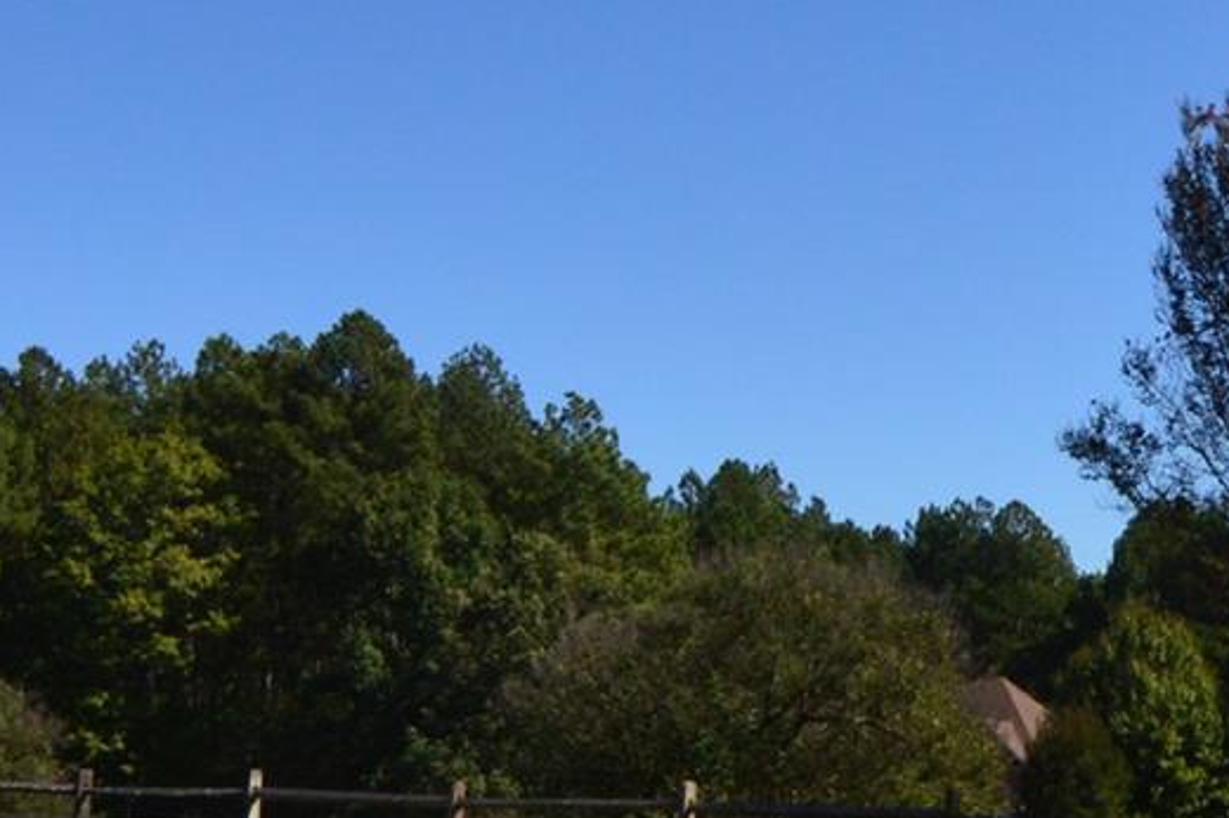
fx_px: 2216
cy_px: 467
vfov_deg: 20.9
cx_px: 960
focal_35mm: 65
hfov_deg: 30.3
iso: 400
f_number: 11
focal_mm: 11
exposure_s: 1/400
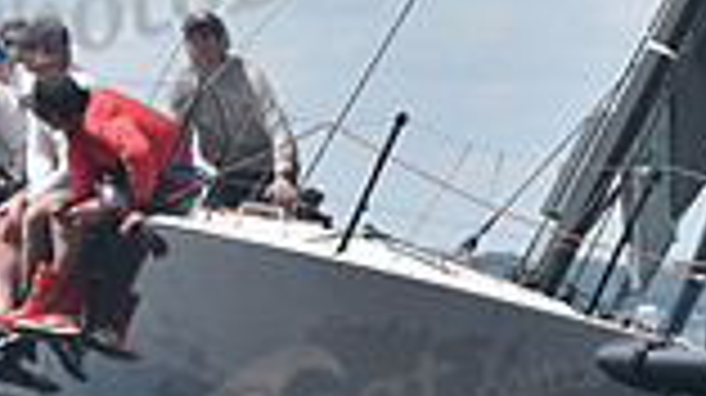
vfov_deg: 2.0
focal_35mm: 620
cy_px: 142
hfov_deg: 3.5
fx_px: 11597
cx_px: 809
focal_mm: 160
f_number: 7.1
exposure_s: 1/800
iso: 320
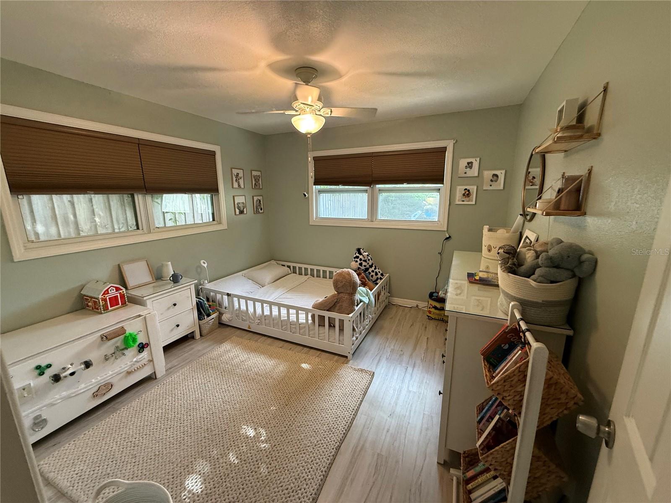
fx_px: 271
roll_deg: +0.4
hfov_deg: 102.1
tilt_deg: -11.0
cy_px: 252
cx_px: 336
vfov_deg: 85.7
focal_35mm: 14
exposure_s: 1/60
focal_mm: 2.22
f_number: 2.2
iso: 250
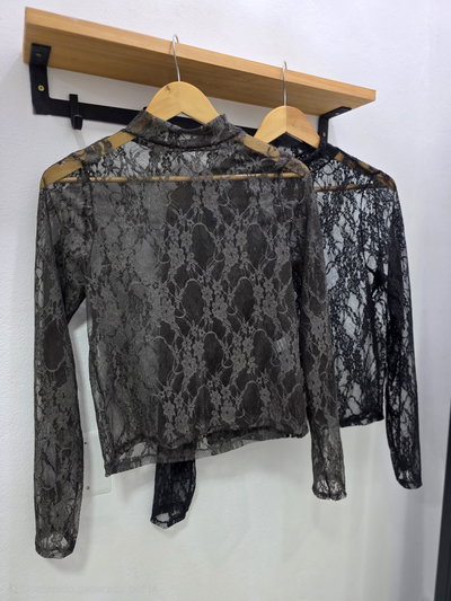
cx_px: 226
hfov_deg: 58.9
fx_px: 399
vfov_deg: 73.9
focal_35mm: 23
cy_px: 300
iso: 400
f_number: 1.7
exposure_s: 1/101
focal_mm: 6.3
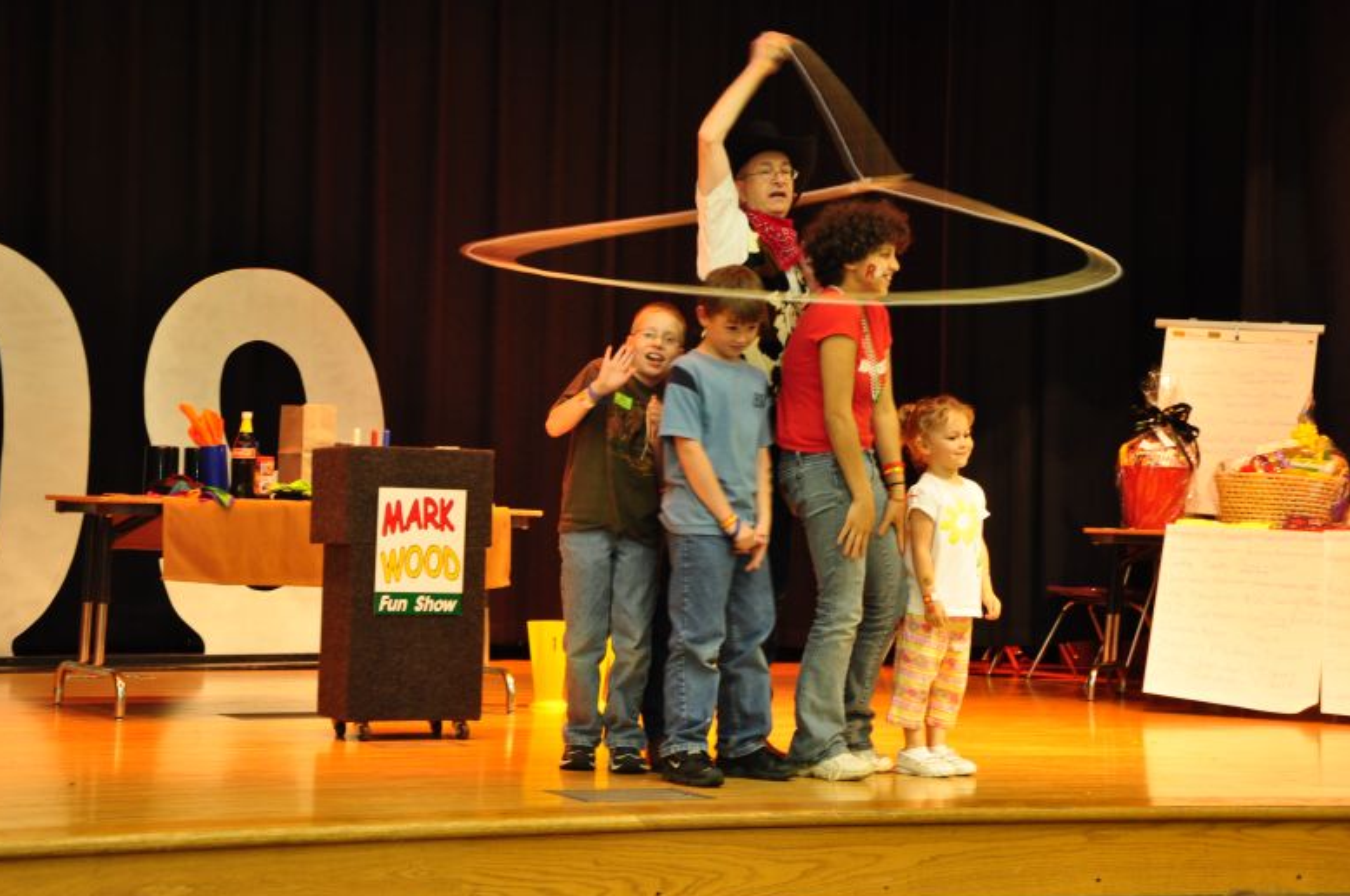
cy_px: 454
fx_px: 2604
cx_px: 685
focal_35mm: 70
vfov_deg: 19.5
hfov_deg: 29.1
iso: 1000
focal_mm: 45
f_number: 4.8
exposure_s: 1/30
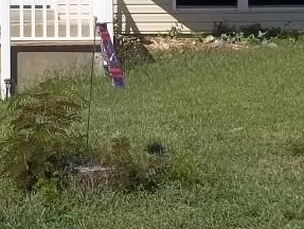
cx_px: -57
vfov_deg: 12.9
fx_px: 1002
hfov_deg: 16.5
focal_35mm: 114
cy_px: 19
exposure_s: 1/250
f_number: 8.8
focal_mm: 5.7
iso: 64
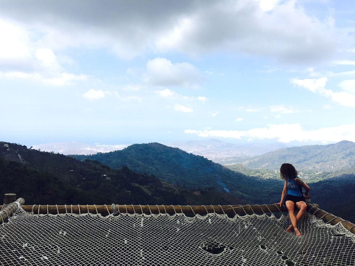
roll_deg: -2.4
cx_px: 178
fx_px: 297
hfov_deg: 61.7
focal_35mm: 29
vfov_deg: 48.2
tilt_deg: +1.0
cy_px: 133
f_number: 2.2
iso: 32
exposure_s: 1/1799
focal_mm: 4.15
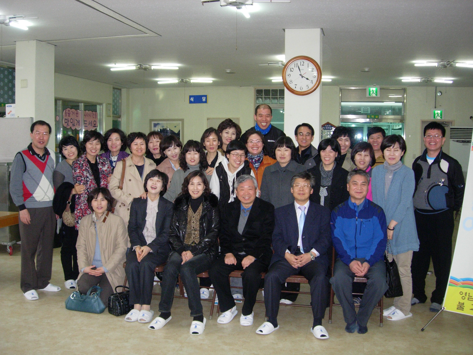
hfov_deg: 49.0
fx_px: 519
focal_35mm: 38
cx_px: 236
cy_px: 178
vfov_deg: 37.7
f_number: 2.8
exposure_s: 1/161
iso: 200
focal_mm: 7.8
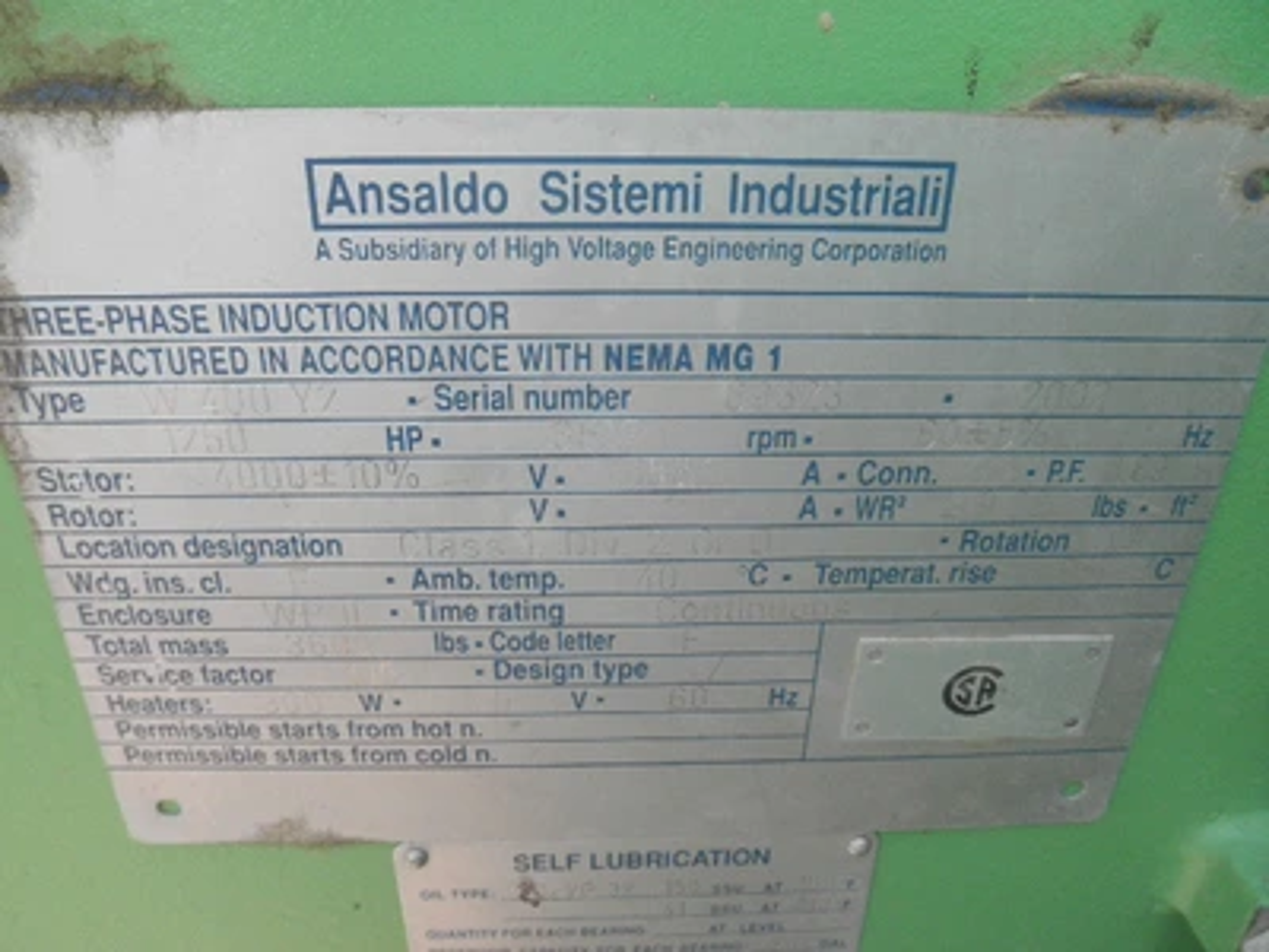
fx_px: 1026
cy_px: 476
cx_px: 634
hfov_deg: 63.4
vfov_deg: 49.7
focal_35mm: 28
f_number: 3
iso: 64
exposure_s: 1/100
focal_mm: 5
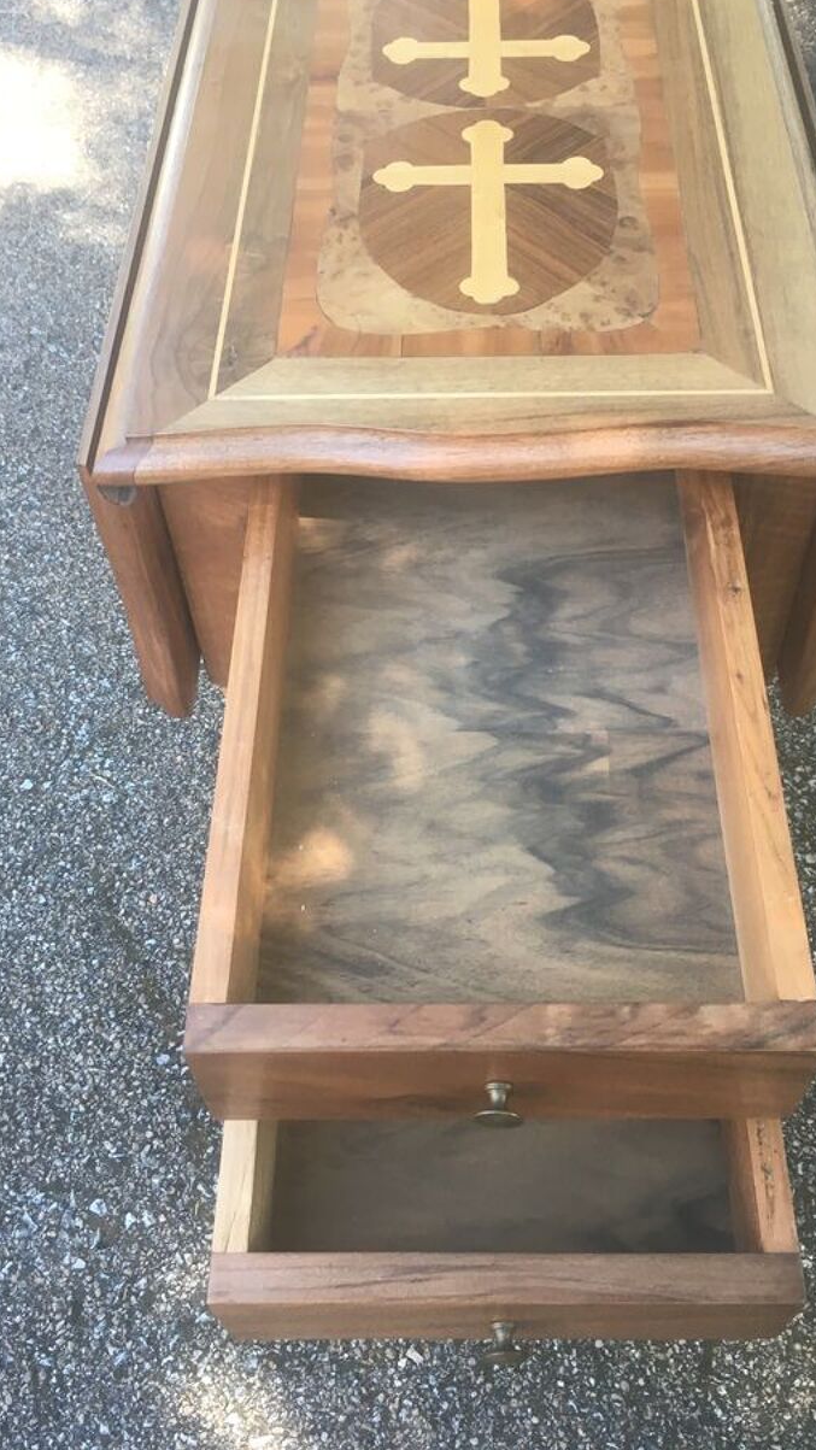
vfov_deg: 56.5
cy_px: 653
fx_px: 1346
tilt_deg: -54.7
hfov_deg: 33.7
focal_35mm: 35
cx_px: 441
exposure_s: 1/33
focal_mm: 4.15
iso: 25
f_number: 2.2
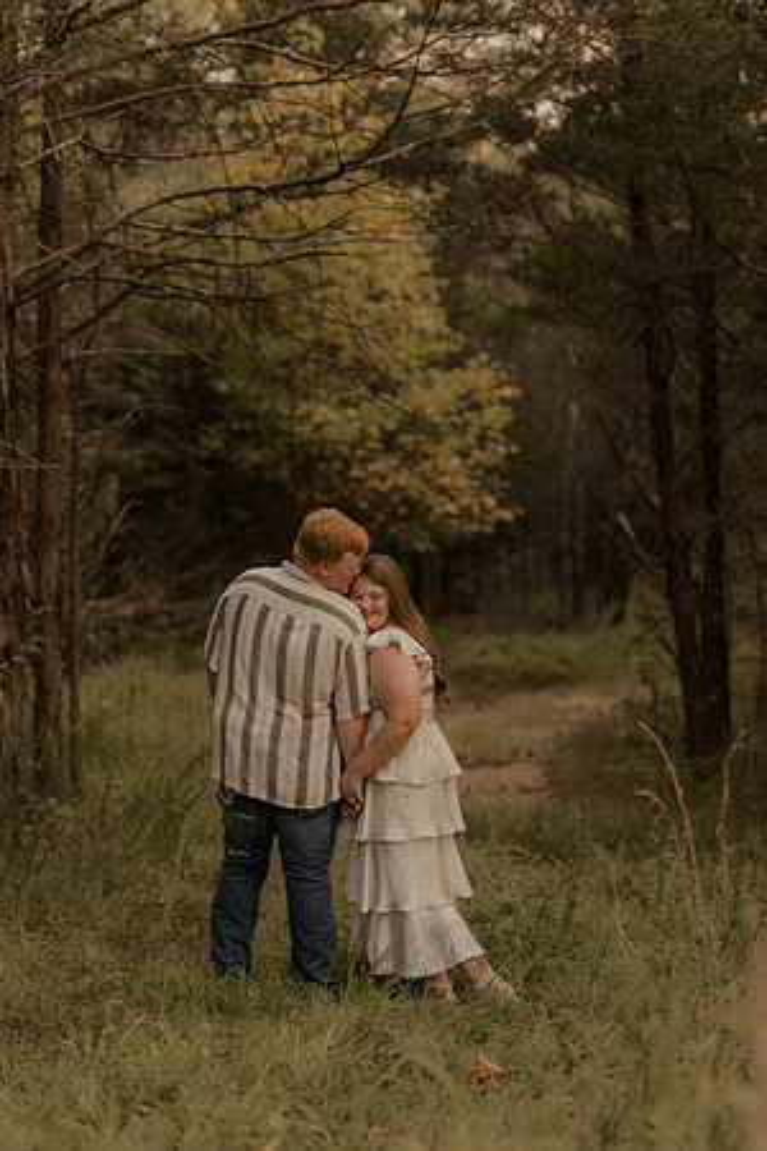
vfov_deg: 23.9
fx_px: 2716
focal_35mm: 85
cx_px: 384
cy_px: 576
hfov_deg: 16.1
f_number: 2
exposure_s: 1/160
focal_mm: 85
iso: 100
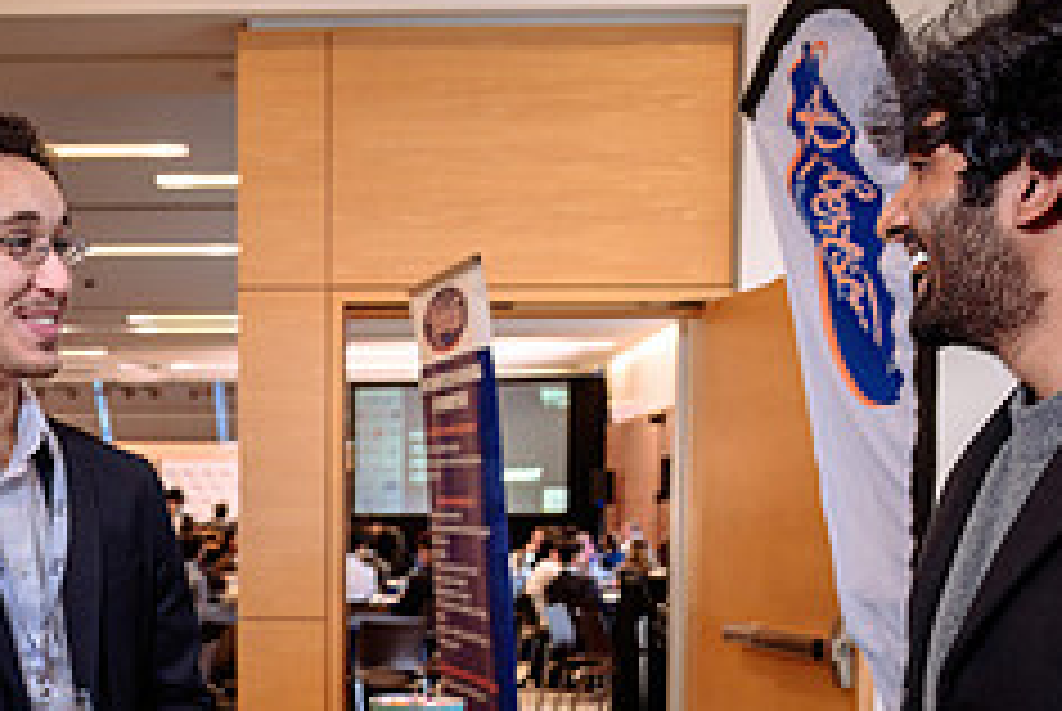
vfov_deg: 22.1
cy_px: 659
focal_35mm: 60
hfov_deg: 32.7
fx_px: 1772
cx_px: 261
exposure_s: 1/100
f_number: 3.5
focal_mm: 24
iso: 1000
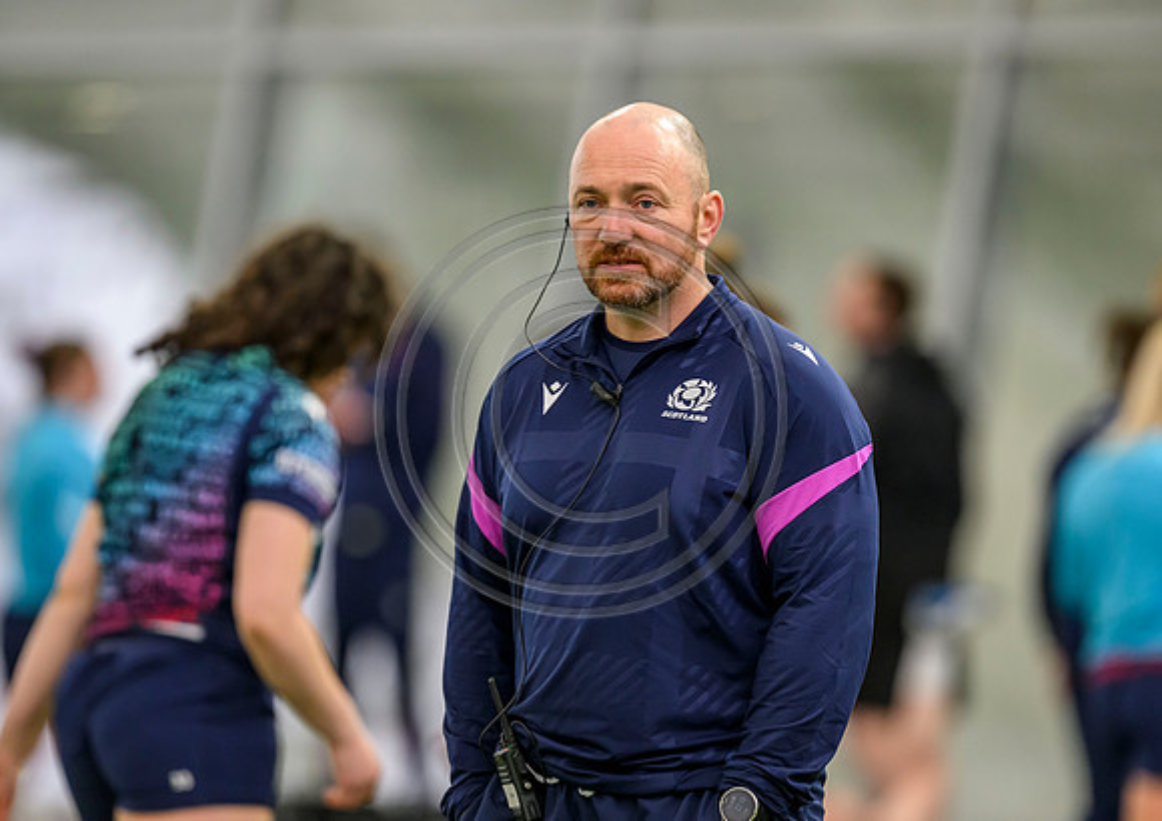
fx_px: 13676
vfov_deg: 3.4
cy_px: 410
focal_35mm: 416
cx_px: 547
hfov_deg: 4.9
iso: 5000
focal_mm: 400
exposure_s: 1/1250
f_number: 3.5
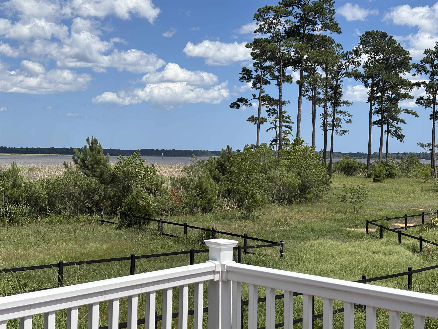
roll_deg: -0.4
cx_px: 219
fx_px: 658
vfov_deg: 28.0
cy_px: 164
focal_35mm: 52
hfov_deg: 36.8
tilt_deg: +0.2
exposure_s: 1/4082
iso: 40
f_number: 1.6
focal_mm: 5.96
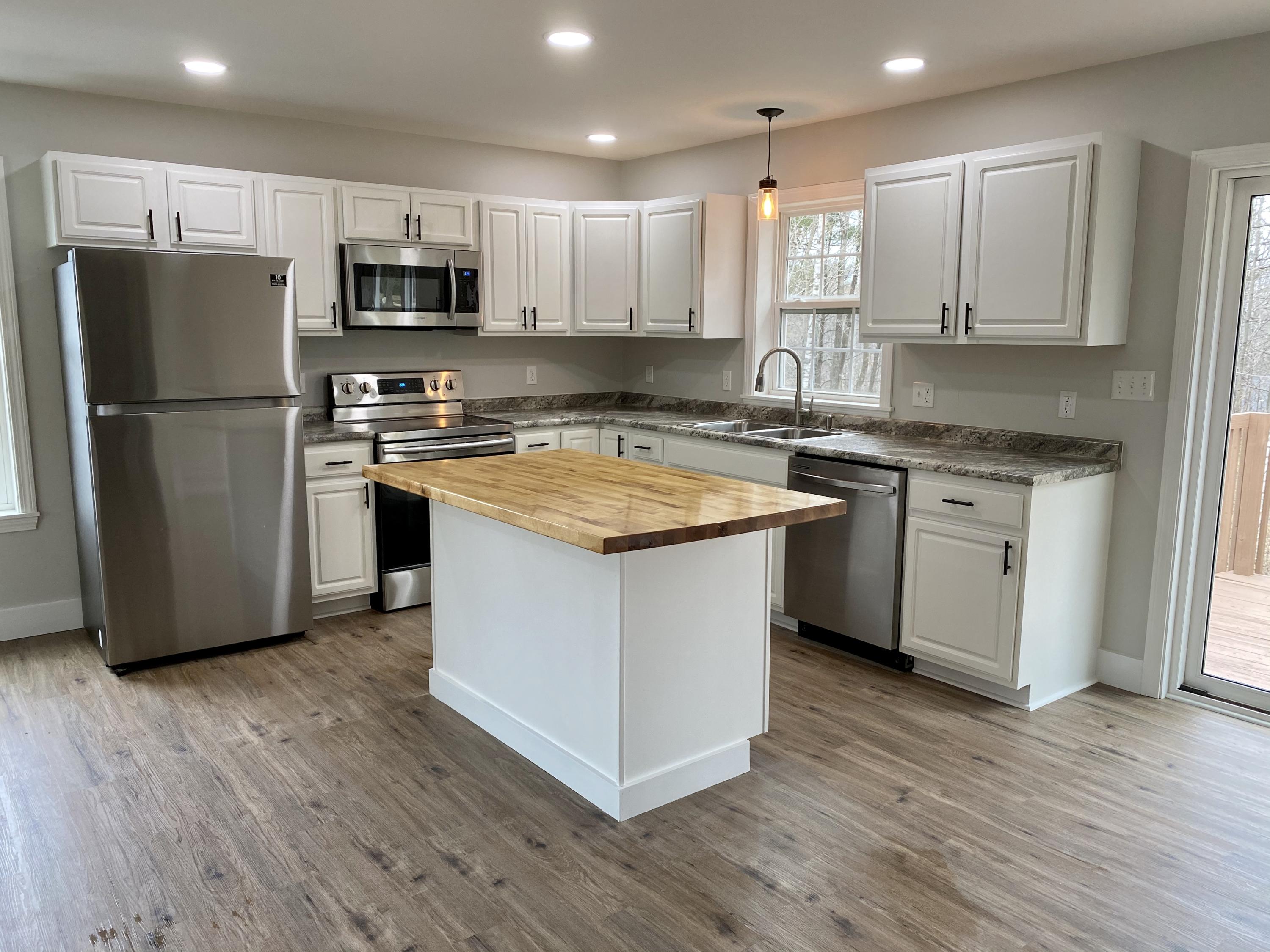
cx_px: 635
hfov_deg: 67.3
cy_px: 476
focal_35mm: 26
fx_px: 954
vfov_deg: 53.1
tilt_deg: -9.1
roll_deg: -0.4
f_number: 1.8
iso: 100
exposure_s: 1/120
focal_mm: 4.25
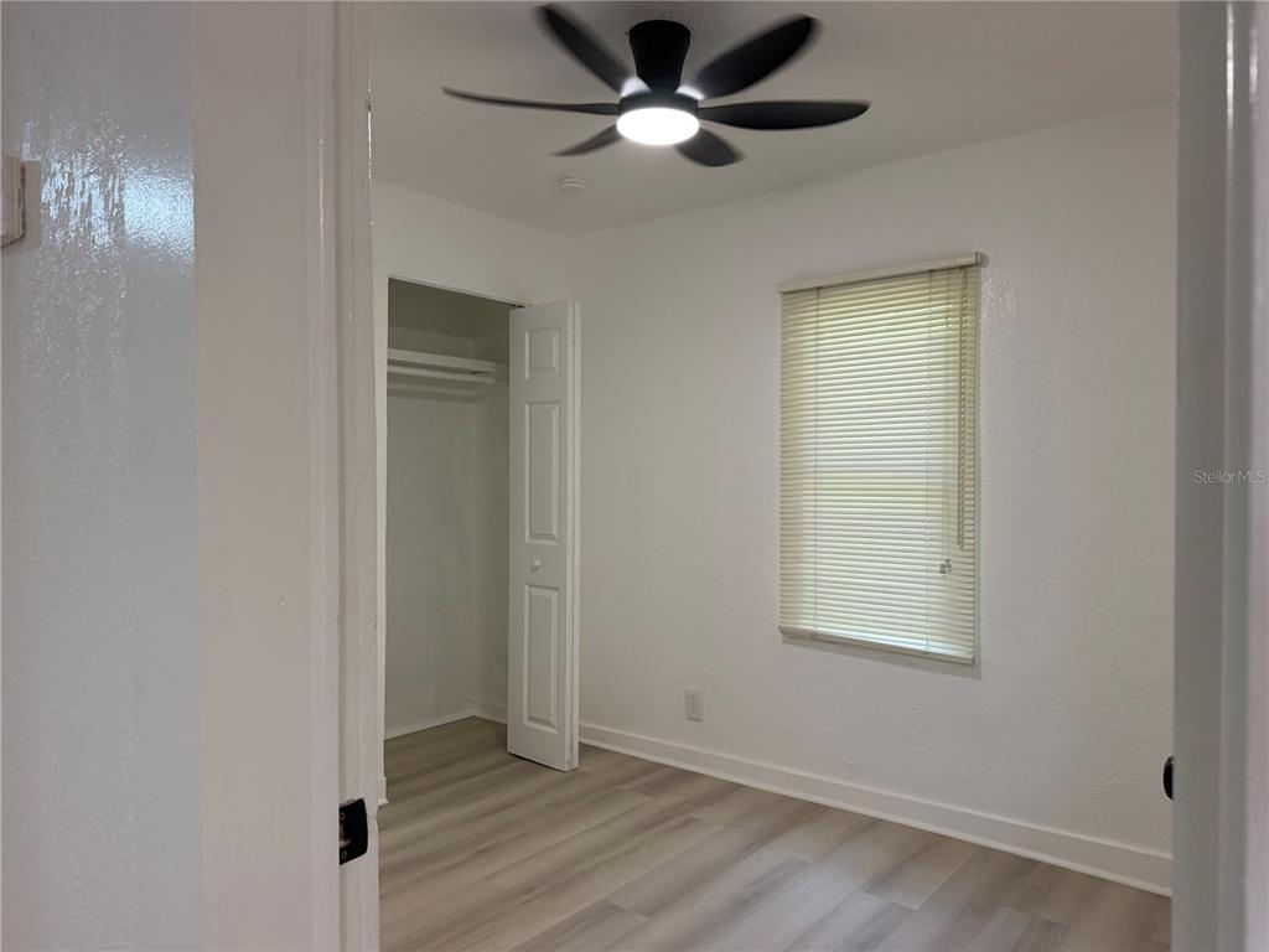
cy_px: 476
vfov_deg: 56.8
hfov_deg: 71.6
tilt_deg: -0.6
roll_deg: +0.1
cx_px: 634
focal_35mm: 24
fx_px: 880
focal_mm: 6.76
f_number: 1.78
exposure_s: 1/195
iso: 200
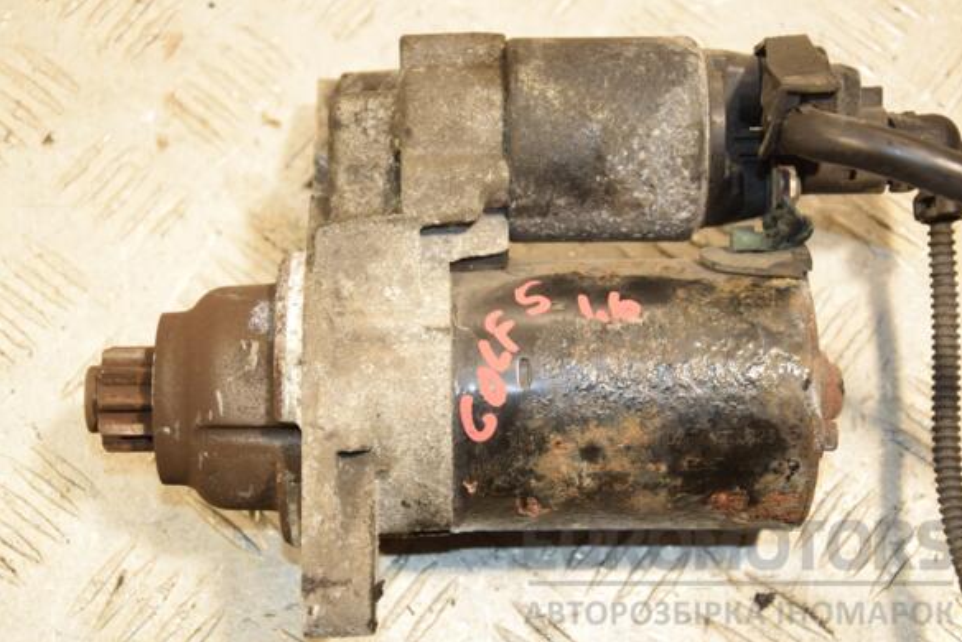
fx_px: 2059
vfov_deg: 17.7
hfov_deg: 26.3
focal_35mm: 77
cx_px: 493
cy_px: 326
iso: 800
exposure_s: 1/160
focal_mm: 50
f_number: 5
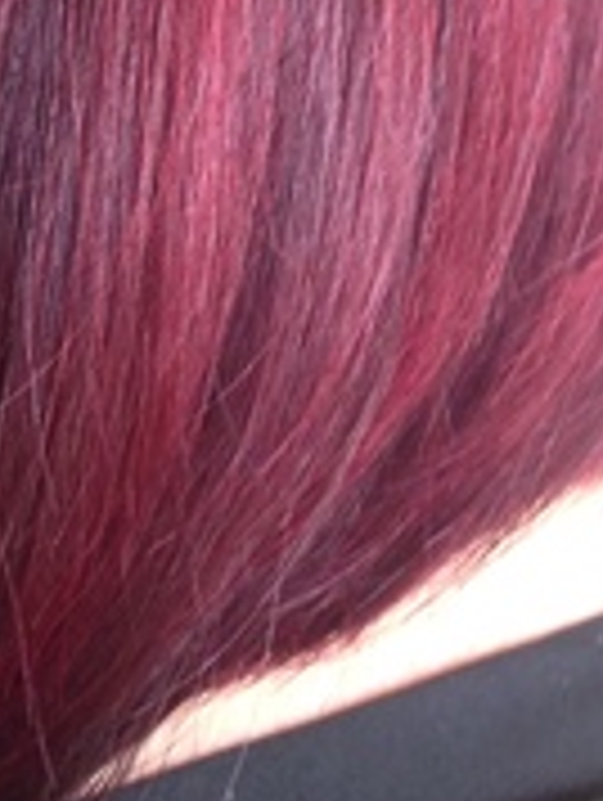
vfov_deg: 12.4
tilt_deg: -9.1
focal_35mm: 158
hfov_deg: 9.1
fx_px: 3661
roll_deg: -1.8
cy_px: 25
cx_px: -328
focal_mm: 4.12
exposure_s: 1/20
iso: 64
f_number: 2.4
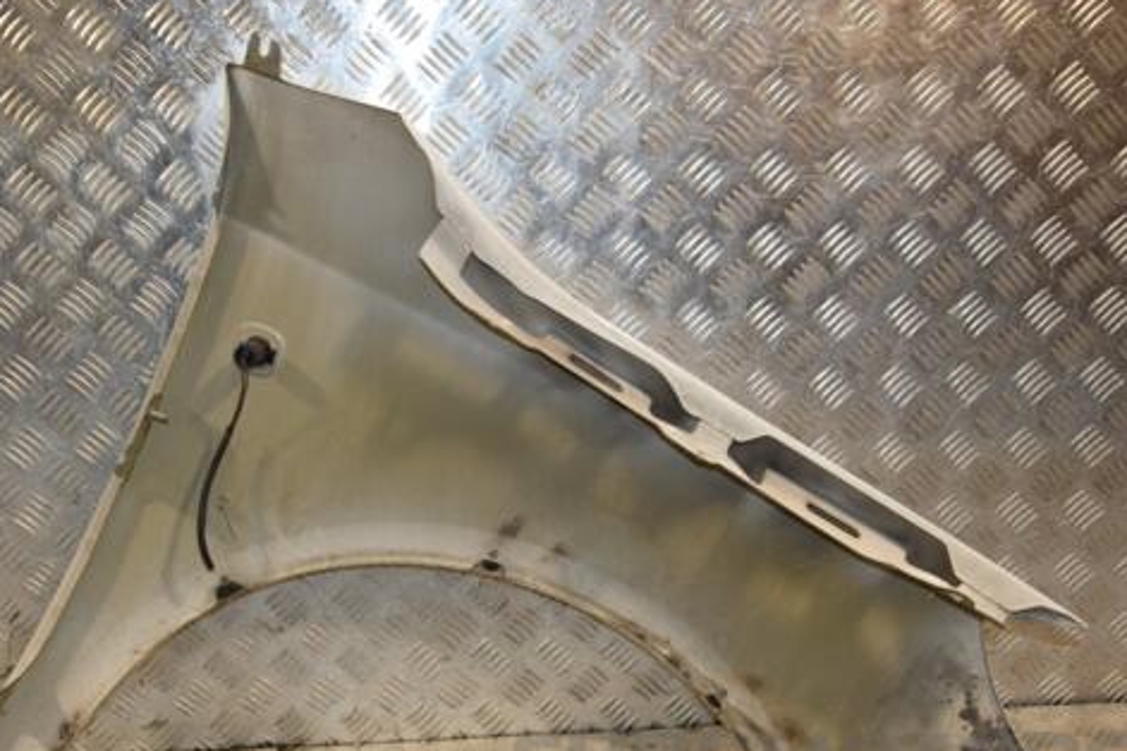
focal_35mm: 42
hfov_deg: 46.2
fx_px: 1315
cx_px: 469
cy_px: 450
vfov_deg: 31.8
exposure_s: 1/200
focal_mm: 22
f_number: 5.6
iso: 800
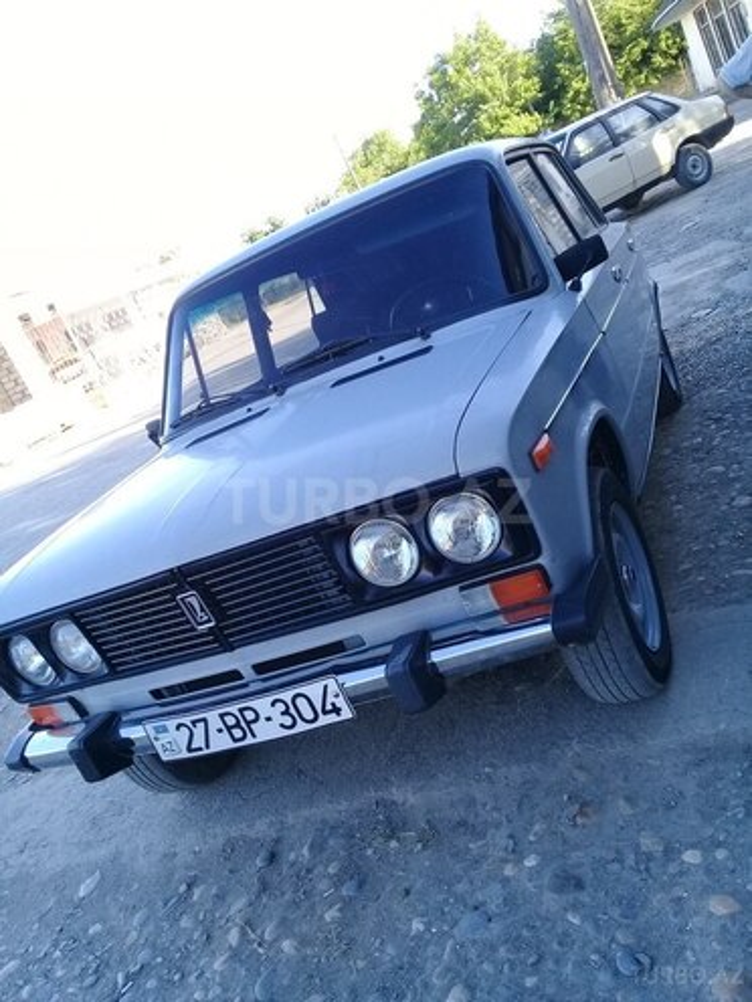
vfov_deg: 58.4
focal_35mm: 31
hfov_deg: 45.4
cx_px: 376
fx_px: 898
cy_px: 501
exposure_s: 1/150
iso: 50
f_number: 2.2
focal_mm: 3.3
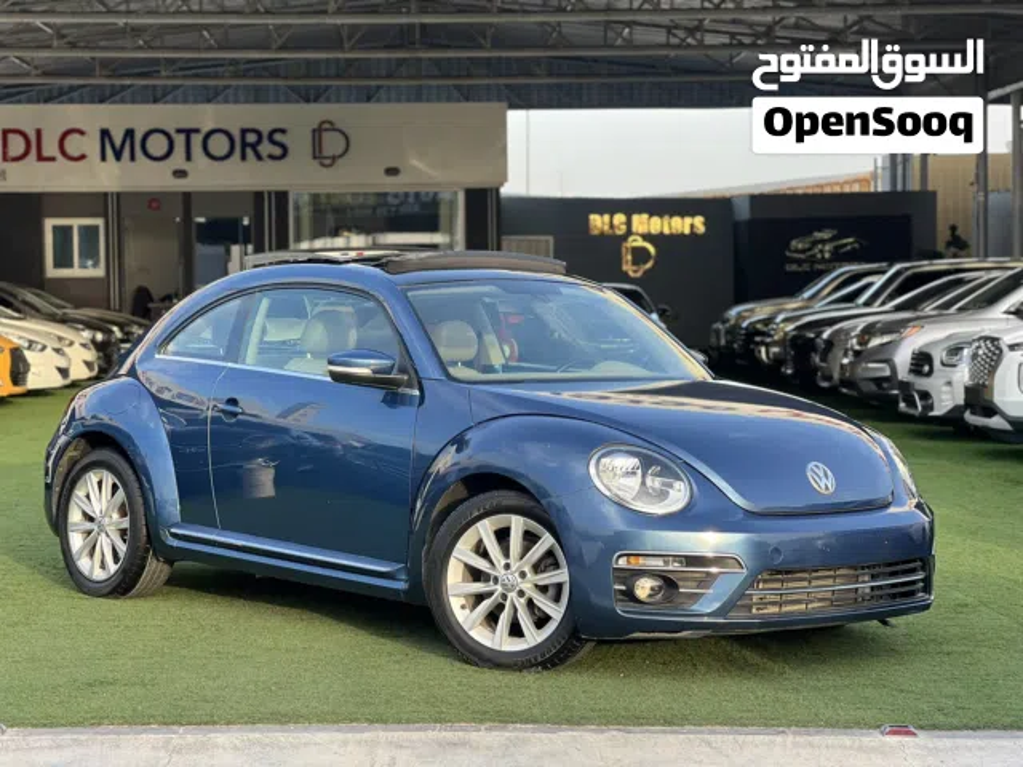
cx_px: 512
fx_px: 2276
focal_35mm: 77
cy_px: 384
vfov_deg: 19.1
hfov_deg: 25.3
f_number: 2.8
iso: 50
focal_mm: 9
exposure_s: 1/121
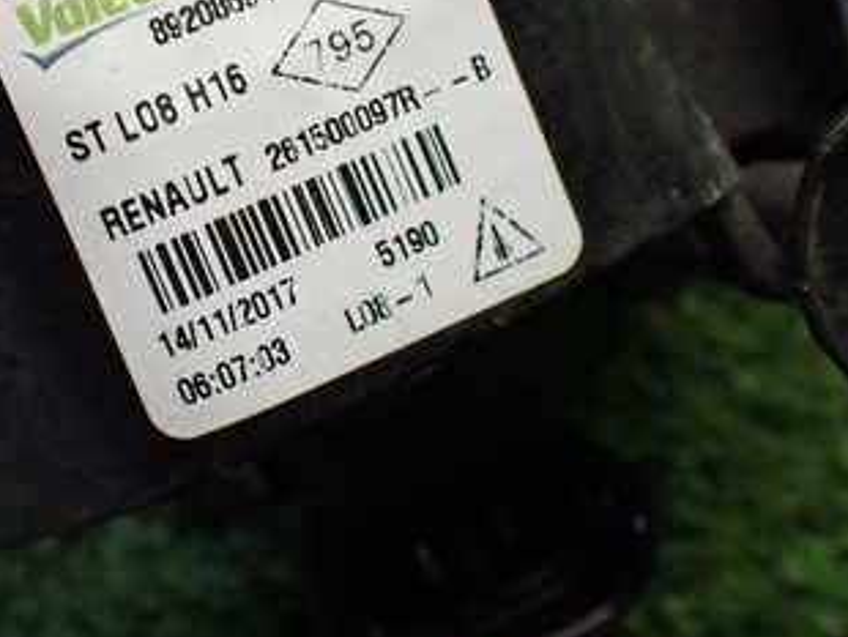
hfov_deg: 32.8
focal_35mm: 58
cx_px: 246
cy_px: 115
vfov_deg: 24.8
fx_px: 1422
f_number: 2.3
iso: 500
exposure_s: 1/125
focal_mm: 5.4
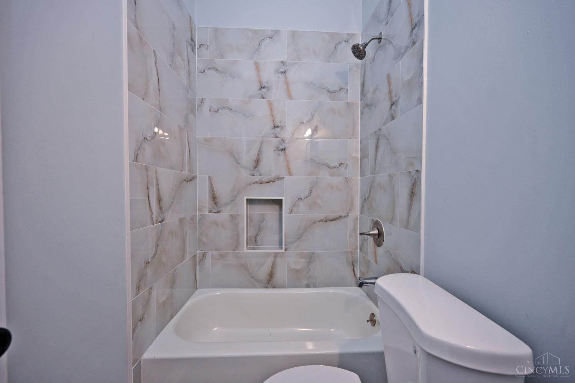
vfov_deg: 81.2
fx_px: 224
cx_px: 288
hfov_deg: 104.3
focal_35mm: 14
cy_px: 192
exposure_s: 1/60
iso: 360
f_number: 4
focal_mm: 14
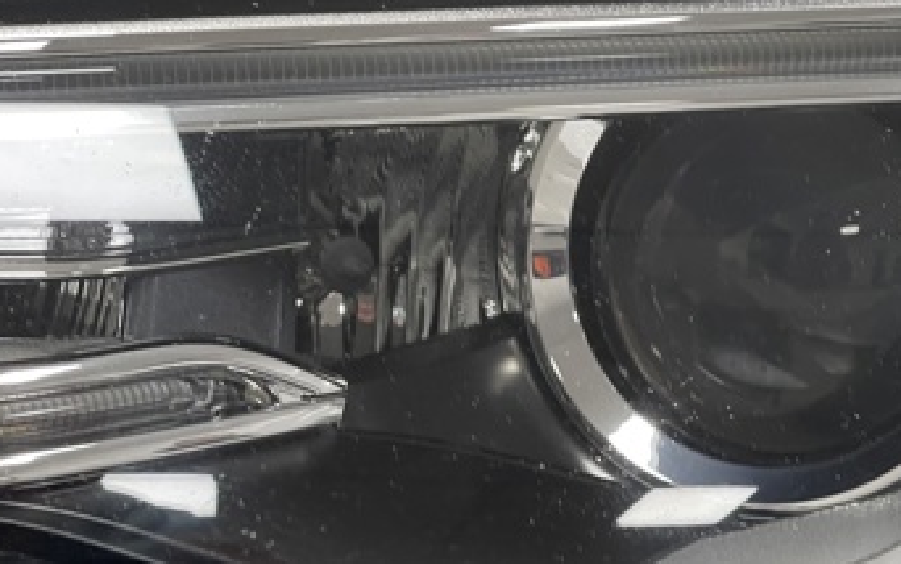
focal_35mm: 127
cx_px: 366
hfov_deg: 16.4
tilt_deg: -17.6
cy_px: 622
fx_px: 3120
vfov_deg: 10.2
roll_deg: -2.9
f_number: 2.2
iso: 160
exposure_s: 1/50
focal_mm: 7.5
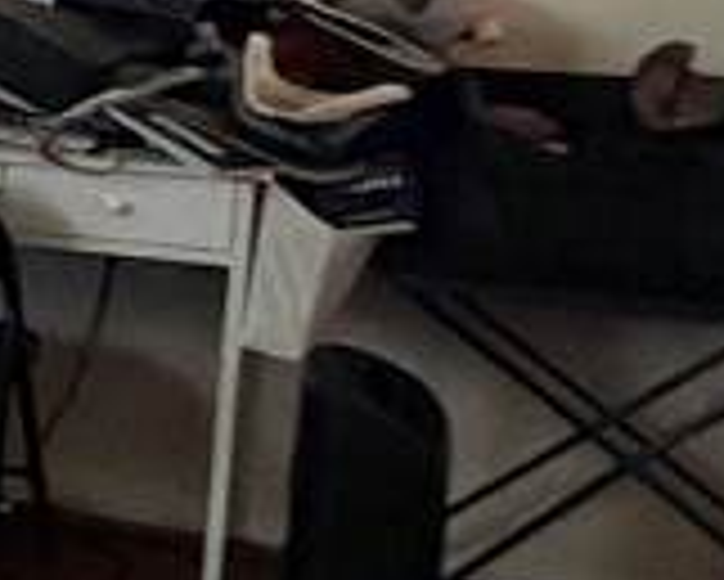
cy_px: 94
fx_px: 1865
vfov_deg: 17.5
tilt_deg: -9.7
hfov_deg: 12.4
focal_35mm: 87
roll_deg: +2.9
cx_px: -1304
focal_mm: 2.22
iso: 800
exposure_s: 1/60
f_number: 2.2
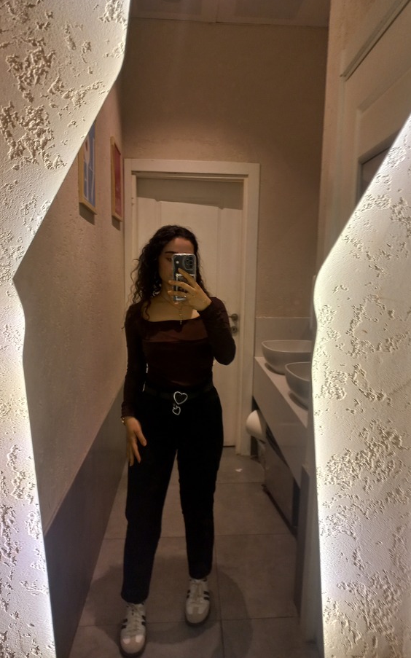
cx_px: 215
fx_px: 484
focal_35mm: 27
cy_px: 330
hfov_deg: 46.0
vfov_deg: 68.4
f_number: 1.8
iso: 160
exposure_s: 1/50
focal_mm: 4.6
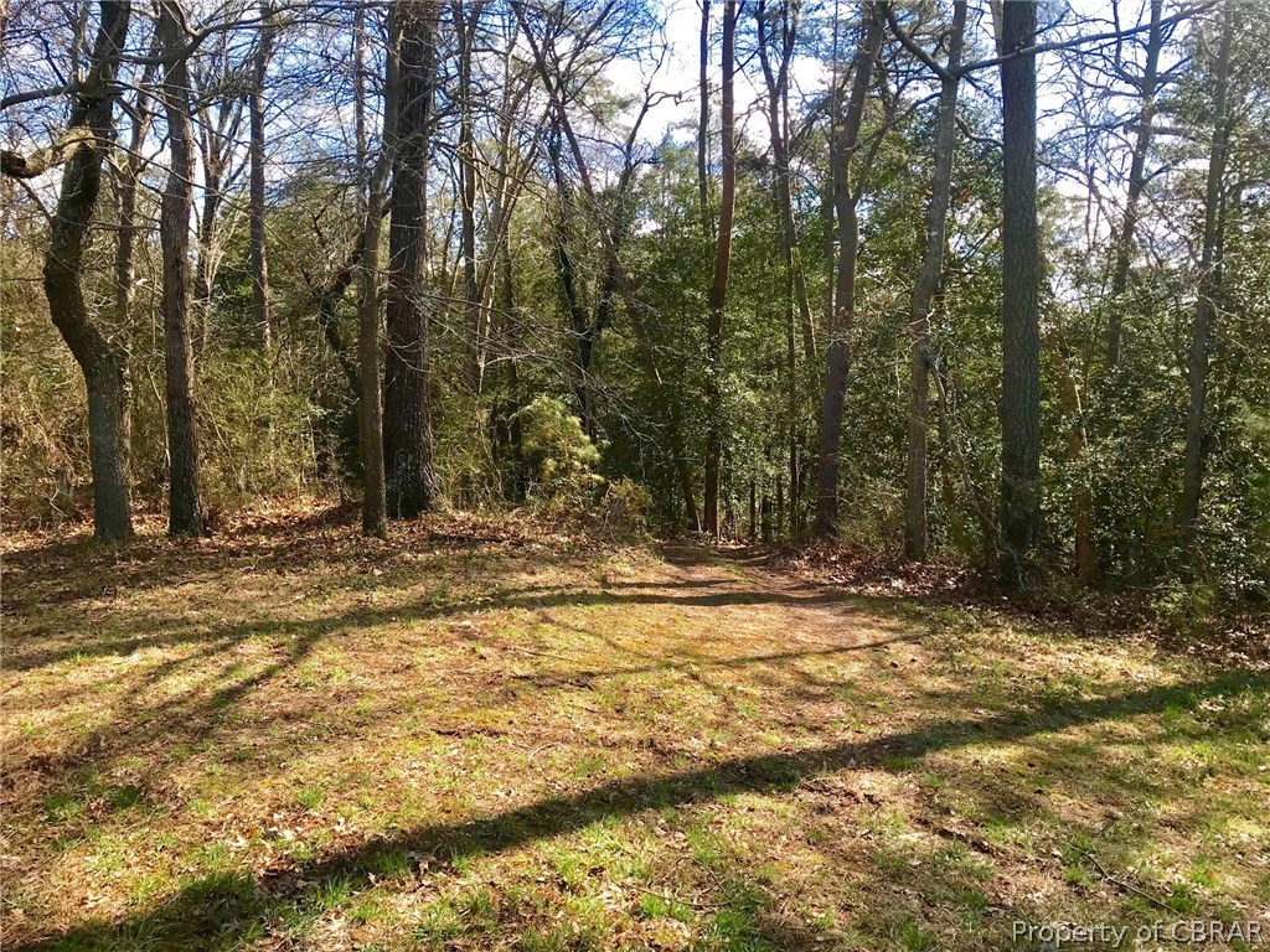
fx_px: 1027
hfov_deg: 63.4
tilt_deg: -4.8
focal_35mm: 28
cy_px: 476
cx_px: 635
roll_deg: -0.1
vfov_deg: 49.7
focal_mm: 3.99
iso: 20
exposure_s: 1/563
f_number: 1.8
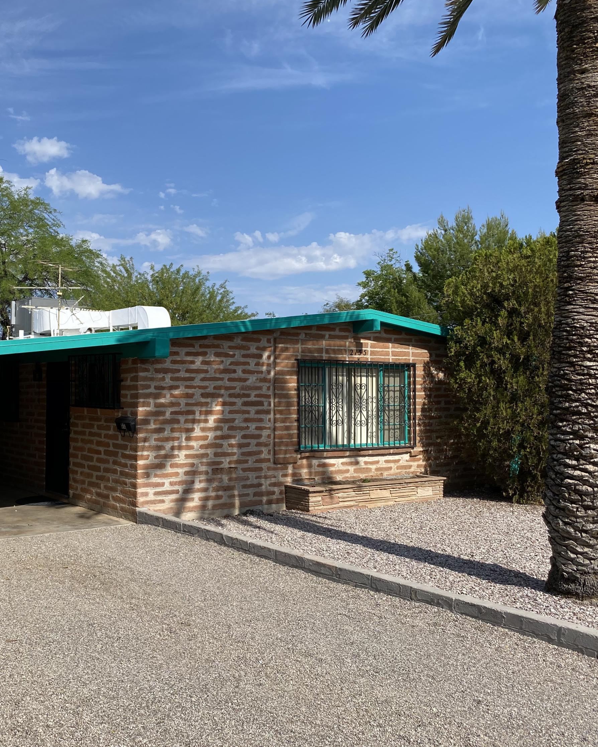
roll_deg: -0.9
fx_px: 752
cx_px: 143
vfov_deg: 52.8
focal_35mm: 34
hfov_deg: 41.9
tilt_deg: +1.0
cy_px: 373
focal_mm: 4.25
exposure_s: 1/3623
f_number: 1.8
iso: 32
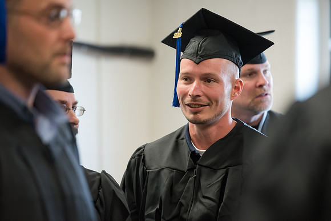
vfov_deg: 7.9
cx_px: 166
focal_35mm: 175
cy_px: 110
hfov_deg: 11.7
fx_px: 1609
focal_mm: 175
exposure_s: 1/250
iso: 2000
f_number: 3.5
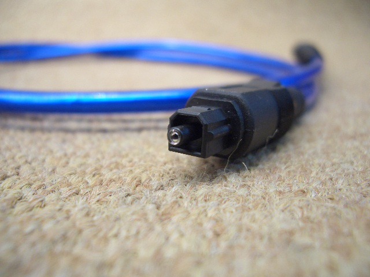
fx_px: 374
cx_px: 185
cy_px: 138
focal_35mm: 35
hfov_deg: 52.6
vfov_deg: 40.7
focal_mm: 5.8
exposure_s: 1/13
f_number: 2.6
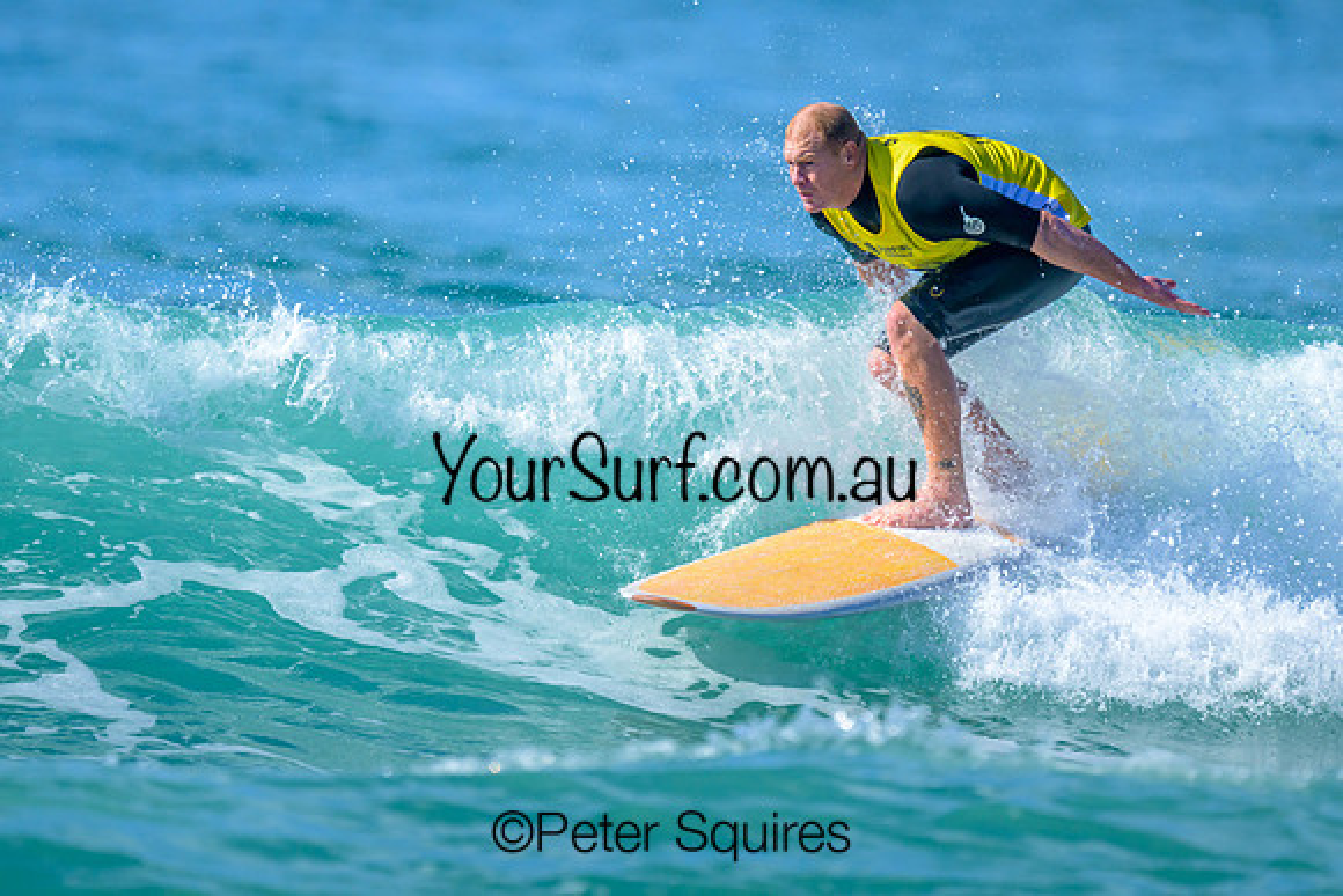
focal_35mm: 1100
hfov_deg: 1.9
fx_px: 41043
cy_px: 280
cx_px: 653
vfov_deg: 1.3
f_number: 6.3
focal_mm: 800
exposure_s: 1/2000
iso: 320
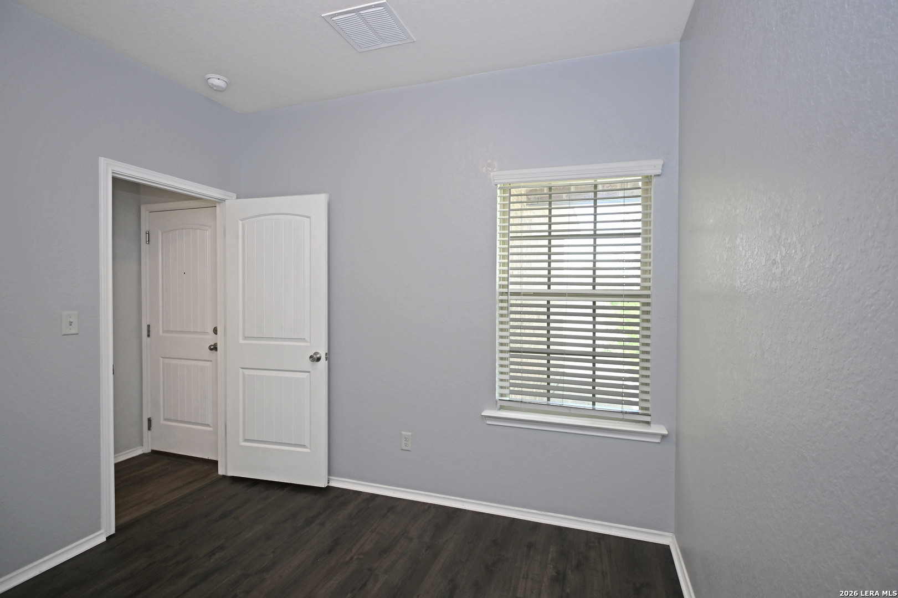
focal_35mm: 18
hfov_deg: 90.0
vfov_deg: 67.4
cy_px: 299
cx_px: 449
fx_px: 449
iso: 64
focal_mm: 12
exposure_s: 1/25
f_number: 3.5
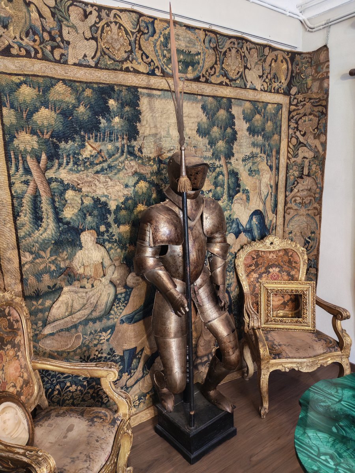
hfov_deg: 51.4
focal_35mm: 27
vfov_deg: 65.3
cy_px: 236
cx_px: 178
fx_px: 369
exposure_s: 1/50
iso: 1250
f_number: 1.9
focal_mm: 6.12
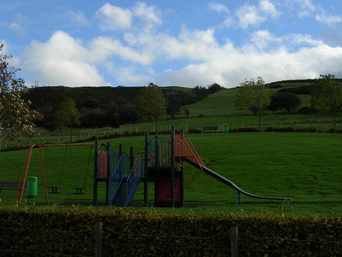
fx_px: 484
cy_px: 111
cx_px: 171
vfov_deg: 29.6
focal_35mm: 49
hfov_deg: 38.9
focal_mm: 5.8
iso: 50
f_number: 5.6
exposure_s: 1/262
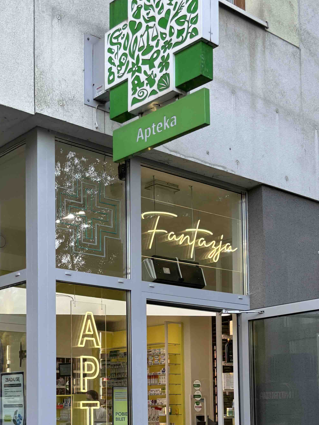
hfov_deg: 25.9
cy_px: 351
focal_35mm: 56
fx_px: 688
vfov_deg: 33.2
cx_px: 96
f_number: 1.6
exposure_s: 1/130
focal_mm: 5.96
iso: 32
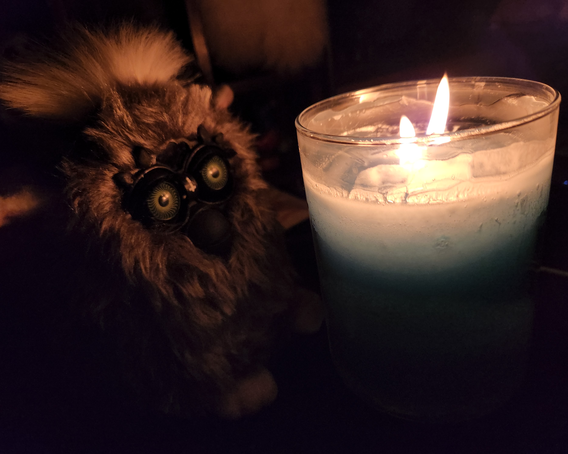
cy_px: 227
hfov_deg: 70.3
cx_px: 289
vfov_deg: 58.8
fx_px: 403
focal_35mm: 24
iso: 250
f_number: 1.8
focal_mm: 5.4
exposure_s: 1/120
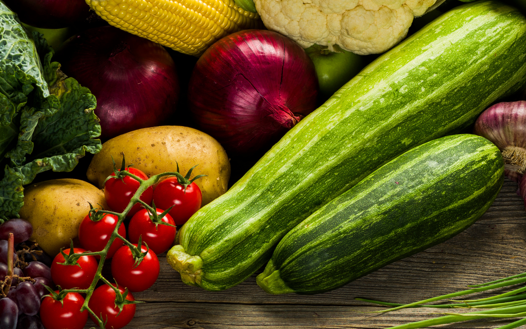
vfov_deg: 5.0
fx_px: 3799
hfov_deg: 7.9
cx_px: 553
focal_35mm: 265
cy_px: 78
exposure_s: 1/125
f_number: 9.5
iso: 100
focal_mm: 100
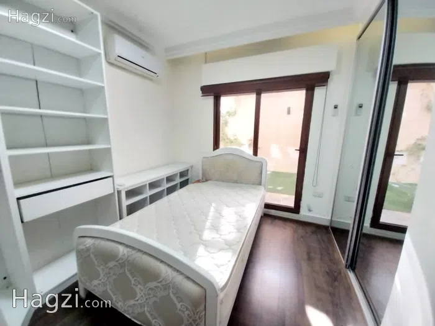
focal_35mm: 13
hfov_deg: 106.2
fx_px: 163
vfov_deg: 89.9
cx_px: 218
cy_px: 163
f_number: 2.2
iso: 200
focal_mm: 1.3
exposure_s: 1/33
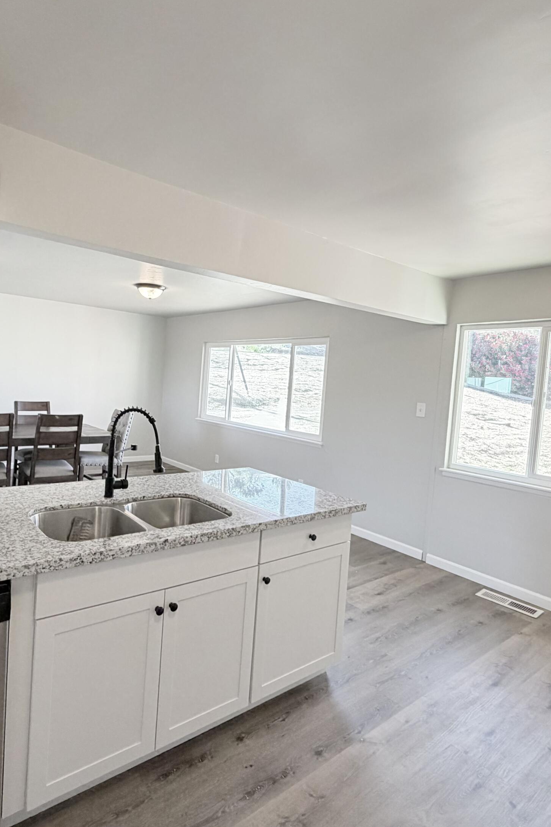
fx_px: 459
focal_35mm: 20
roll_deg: -3.1
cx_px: 220
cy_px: 404
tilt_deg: -3.5
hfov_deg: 61.4
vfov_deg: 84.0
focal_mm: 2.22
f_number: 2.2
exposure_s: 1/120
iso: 250
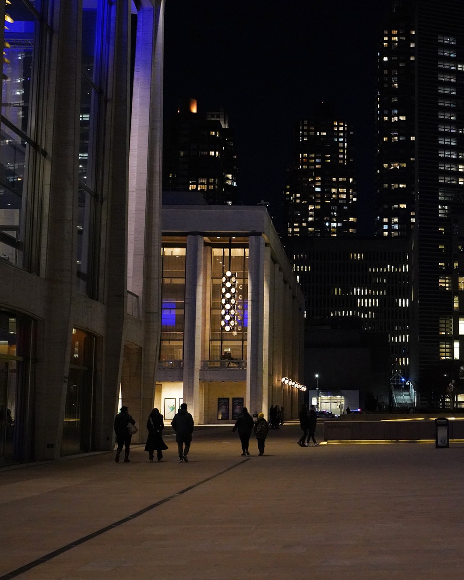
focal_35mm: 51
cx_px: 437
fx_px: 875
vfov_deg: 36.7
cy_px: 290
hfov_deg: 28.3
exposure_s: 1/80
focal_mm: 36
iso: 10000
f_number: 5
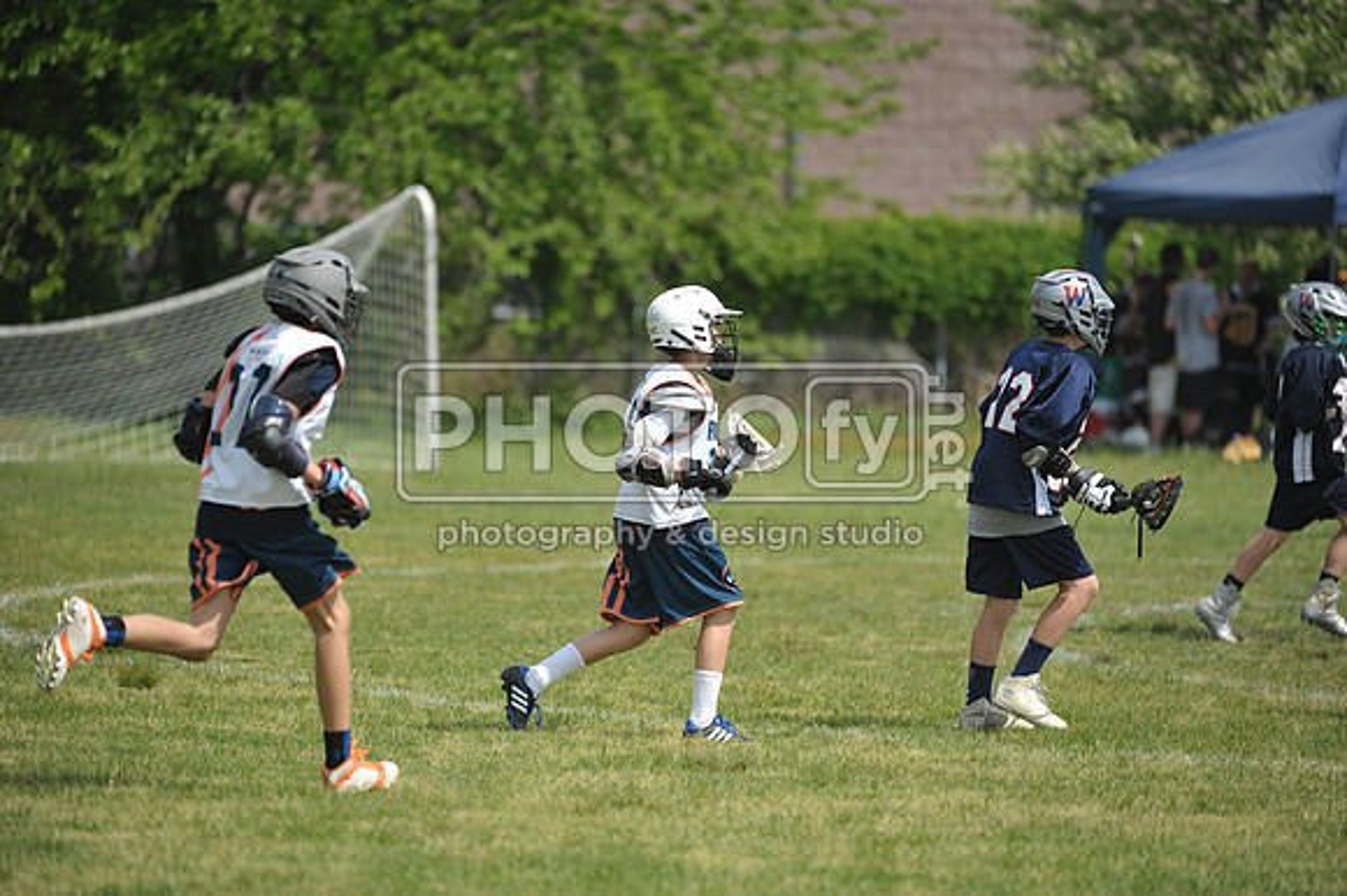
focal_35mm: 280
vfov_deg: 4.9
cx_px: 674
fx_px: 10470
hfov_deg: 7.4
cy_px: 448
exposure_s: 1/4000
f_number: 4
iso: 640
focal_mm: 280
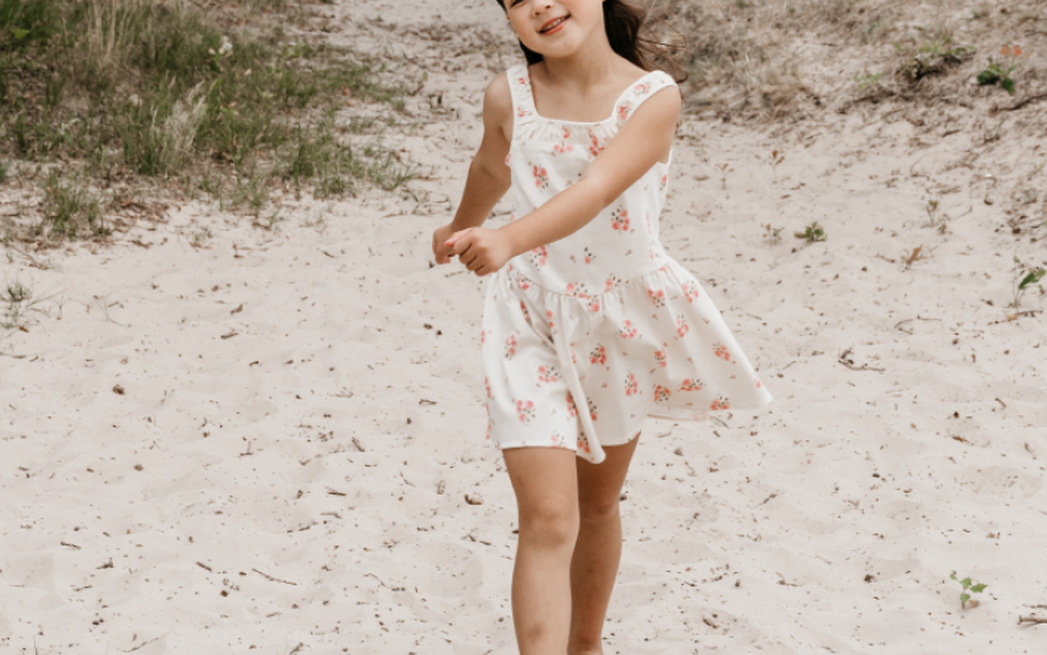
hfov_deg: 14.6
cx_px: 523
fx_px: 4081
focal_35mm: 143
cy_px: 163
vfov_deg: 9.2
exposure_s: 1/350
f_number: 9.5
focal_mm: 62
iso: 200
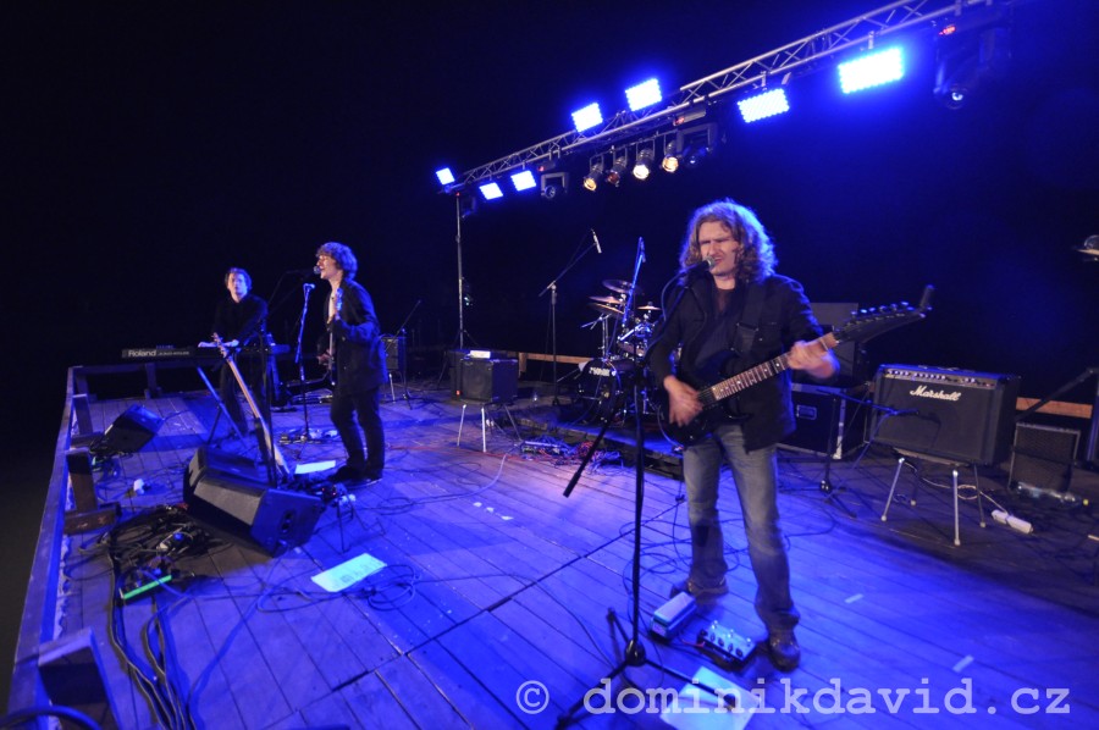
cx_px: 550
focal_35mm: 15
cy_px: 365
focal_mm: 10
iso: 2000
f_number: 4.5
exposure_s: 1/10
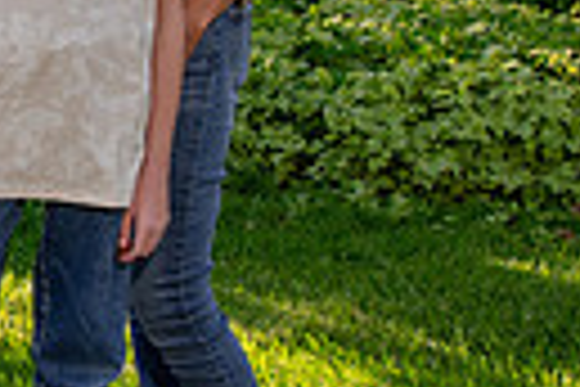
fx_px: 3158
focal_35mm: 196
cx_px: -363
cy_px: -153
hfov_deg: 10.1
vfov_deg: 6.9
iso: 500
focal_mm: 38
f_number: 8
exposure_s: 1/250
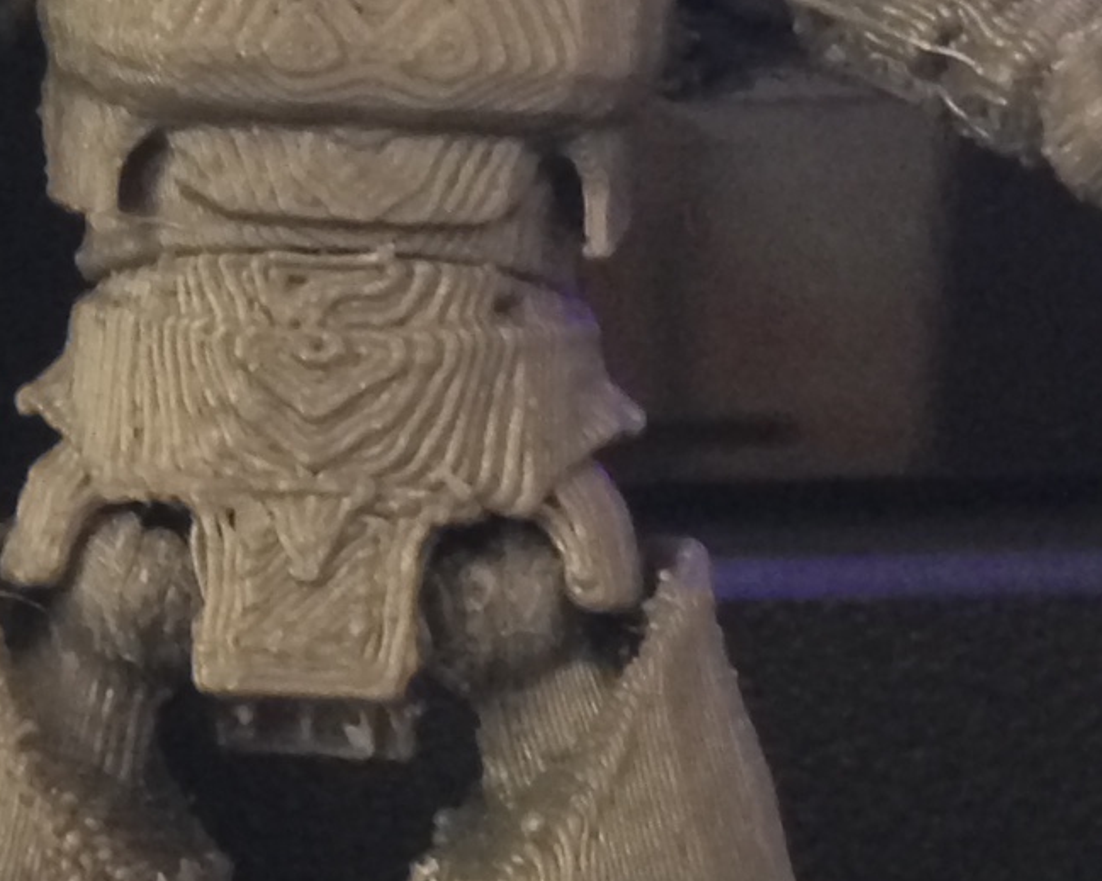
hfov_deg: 11.2
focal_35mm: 162
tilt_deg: -5.2
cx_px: -739
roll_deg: +1.3
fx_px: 5283
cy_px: 655
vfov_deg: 9.5
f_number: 2.4
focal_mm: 4.12
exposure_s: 1/20
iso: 250
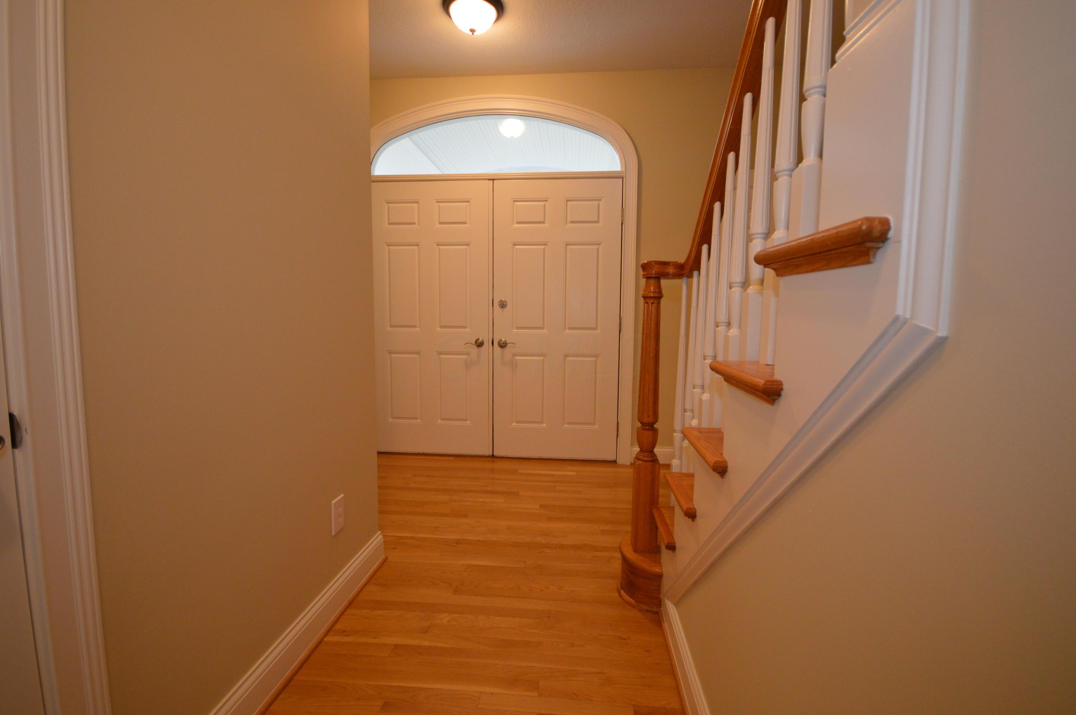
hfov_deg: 100.4
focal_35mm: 15
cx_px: 538
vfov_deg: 77.2
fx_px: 448
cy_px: 358
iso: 900
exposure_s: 1/60
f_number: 4
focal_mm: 10
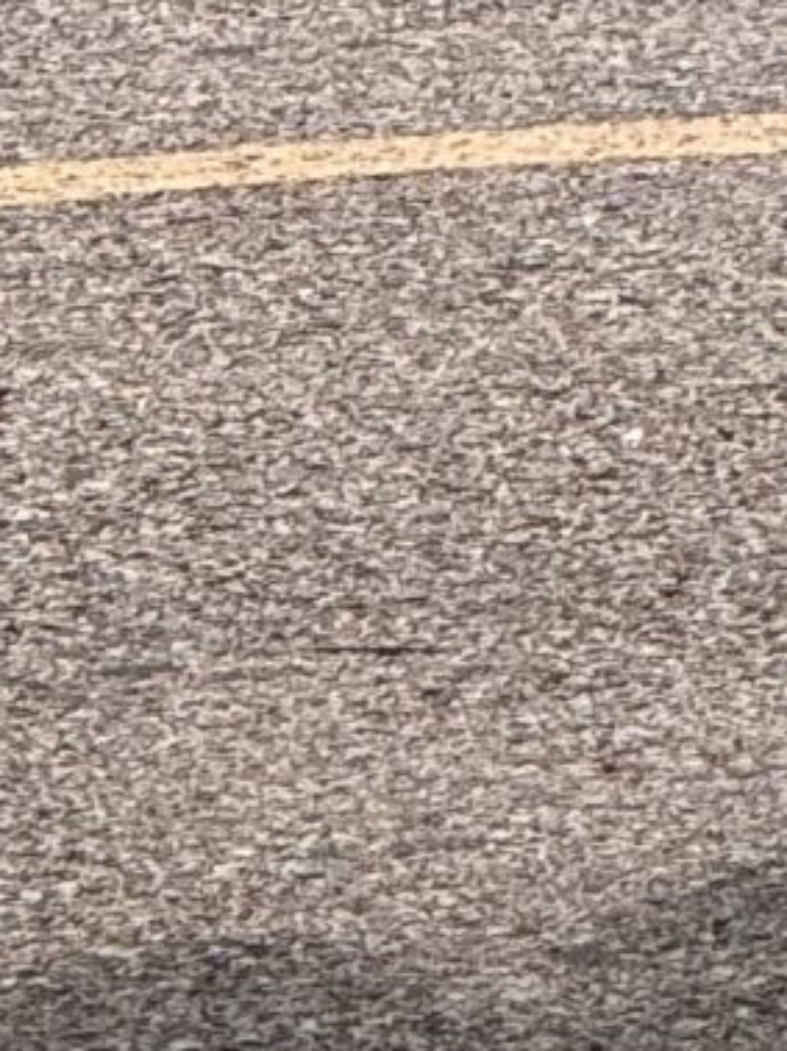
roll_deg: -0.6
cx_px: 1574
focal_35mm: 813
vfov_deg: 2.4
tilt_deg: -3.0
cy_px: -2388
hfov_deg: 1.8
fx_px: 24673
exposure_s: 1/1969
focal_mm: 15.66
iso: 50
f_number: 2.8
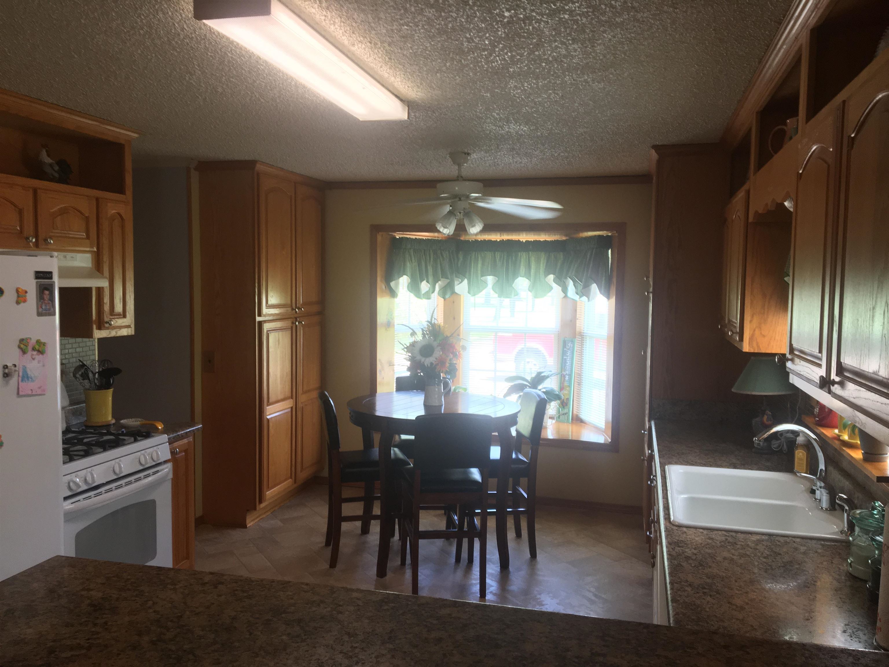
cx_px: 444
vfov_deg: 48.2
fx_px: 745
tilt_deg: -3.4
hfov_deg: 61.7
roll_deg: -0.8
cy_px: 334
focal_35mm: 29
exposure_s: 1/30
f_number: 2.2
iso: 50
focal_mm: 4.15
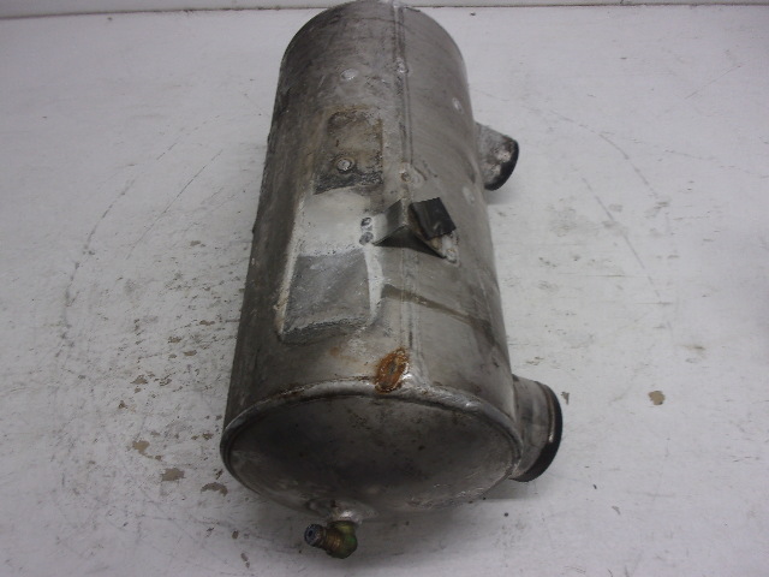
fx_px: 622
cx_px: 384
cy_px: 288
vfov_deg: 49.7
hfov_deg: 63.4
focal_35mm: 28
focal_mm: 5.1
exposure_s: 1/34
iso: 84
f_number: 3.9
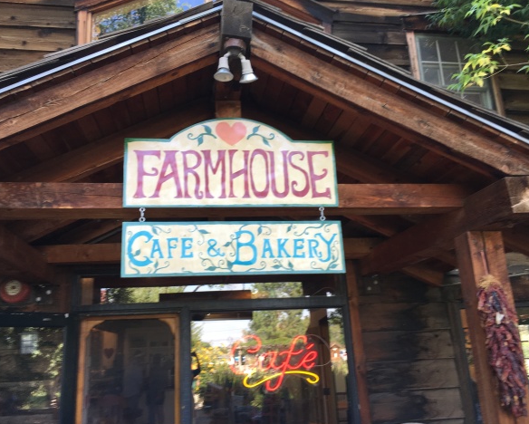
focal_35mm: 31
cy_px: 210
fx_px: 486
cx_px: 258
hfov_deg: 57.1
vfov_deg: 47.2
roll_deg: +2.1
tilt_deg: +15.8
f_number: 2.2
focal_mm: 4.15
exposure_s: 1/60
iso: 32
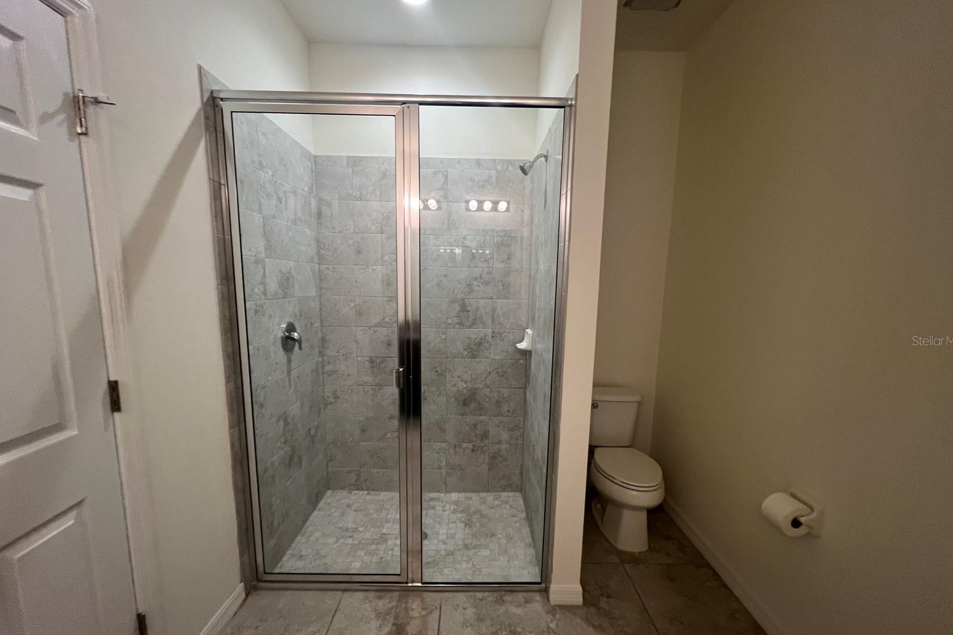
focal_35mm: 14
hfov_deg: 104.3
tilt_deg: -9.3
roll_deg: -1.4
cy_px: 340
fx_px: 371
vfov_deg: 81.1
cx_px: 477
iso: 200
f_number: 1.8
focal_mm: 1.57
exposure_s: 1/60
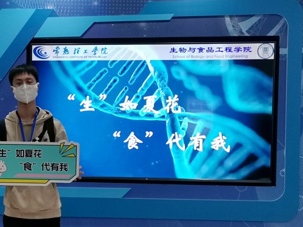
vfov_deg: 22.2
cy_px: 152
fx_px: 578
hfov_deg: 28.6
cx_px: 51
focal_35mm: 66
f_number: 1.8
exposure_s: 1/100
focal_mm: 4.75
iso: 200
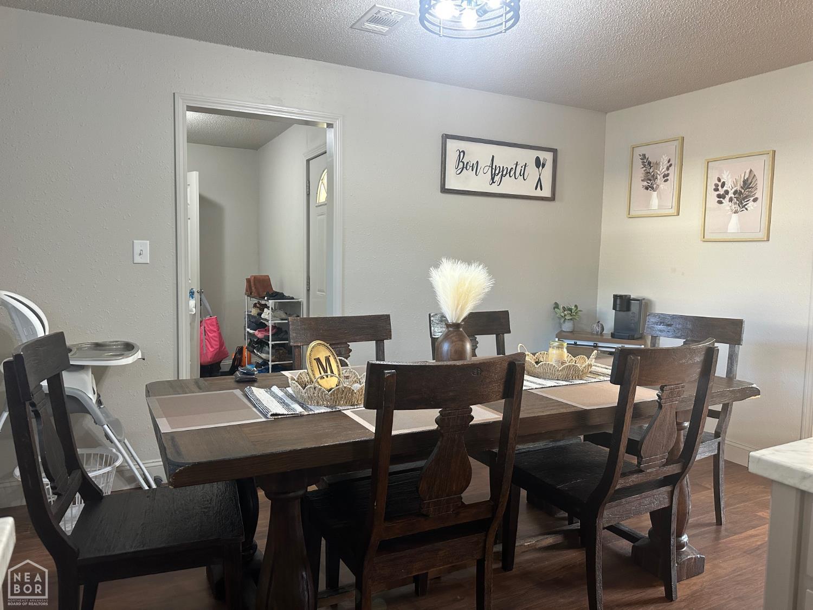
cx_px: 406
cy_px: 305
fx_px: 564
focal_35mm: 24
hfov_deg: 71.6
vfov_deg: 56.8
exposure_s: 1/60
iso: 200
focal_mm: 6.86
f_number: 1.78
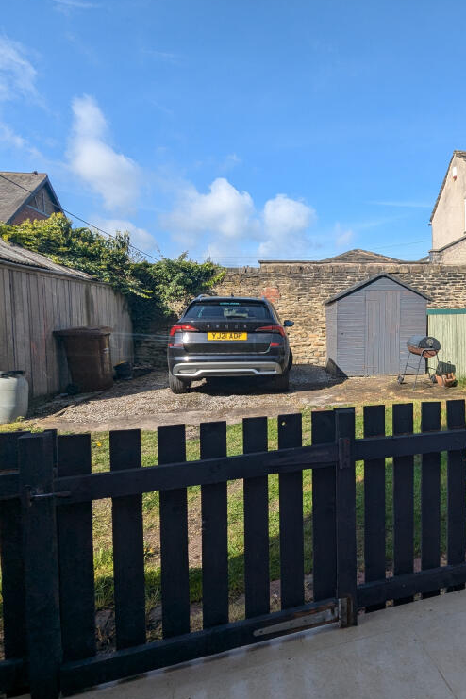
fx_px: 447
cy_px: 356
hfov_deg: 50.7
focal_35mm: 23
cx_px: 392
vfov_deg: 76.1
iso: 45
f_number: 2.2
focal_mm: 2.35
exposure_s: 1/1208
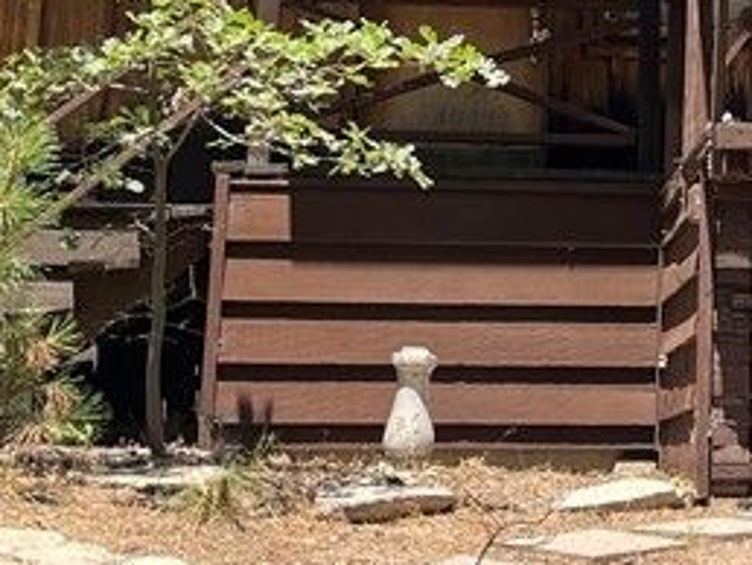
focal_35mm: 103
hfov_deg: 18.4
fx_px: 2240
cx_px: 810
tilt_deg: +14.0
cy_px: -73
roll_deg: -0.6
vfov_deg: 14.0
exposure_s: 1/983
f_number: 1.6
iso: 50
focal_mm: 5.1
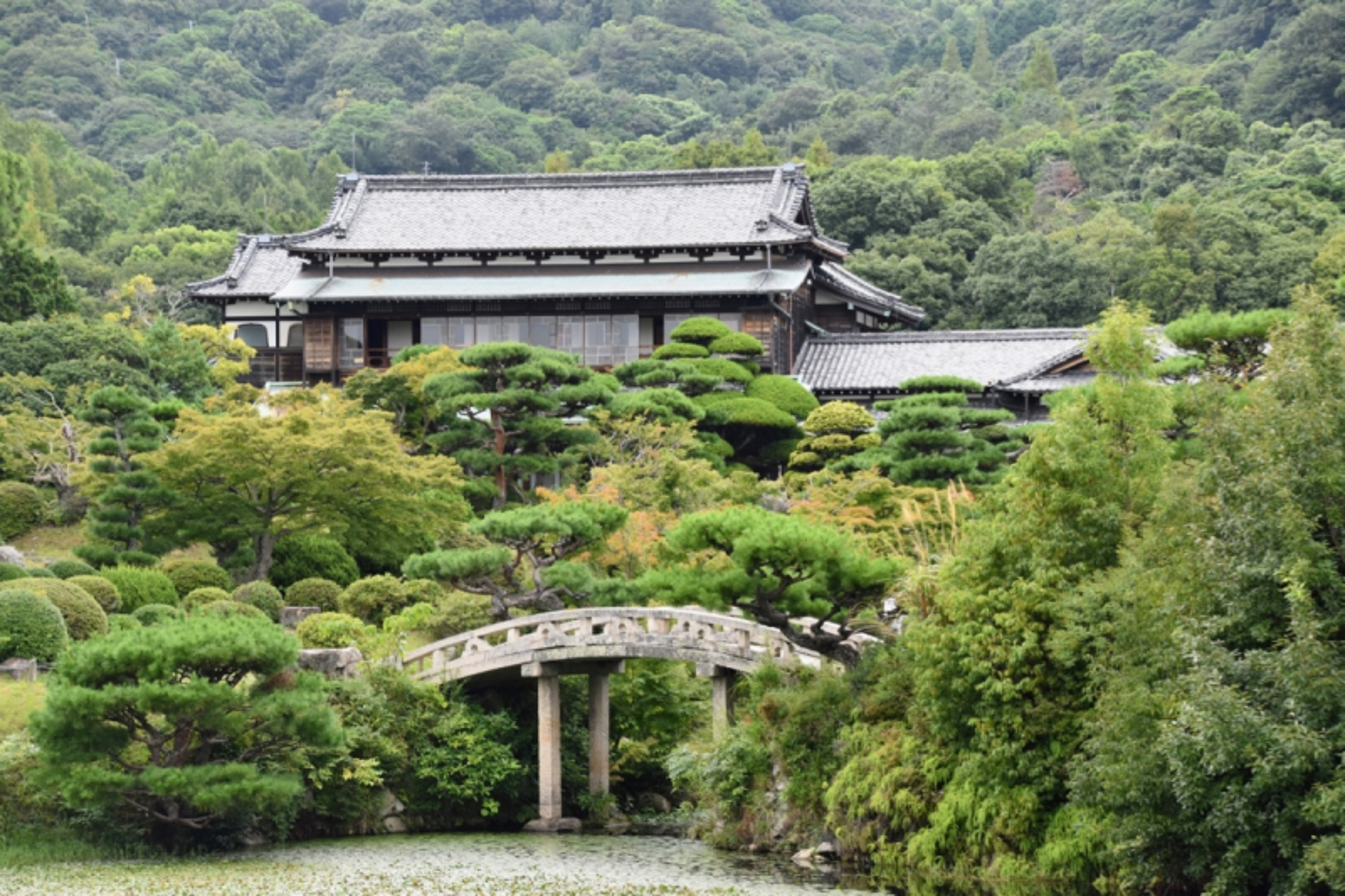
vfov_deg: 12.2
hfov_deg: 18.2
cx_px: 672
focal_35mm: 112
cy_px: 448
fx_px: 4202
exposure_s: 1/160
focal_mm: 75
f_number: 8
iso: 400
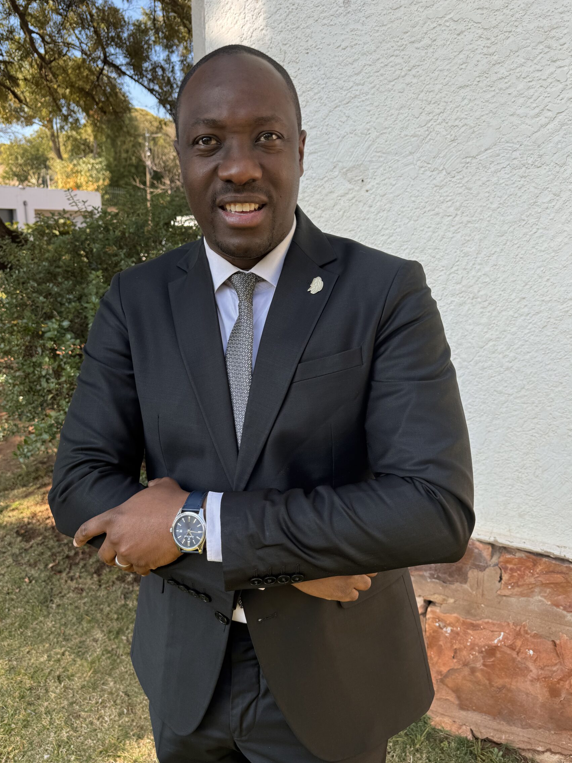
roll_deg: -0.2
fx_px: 595
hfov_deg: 51.3
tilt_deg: -13.2
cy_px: 390
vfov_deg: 65.3
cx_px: 269
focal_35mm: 27
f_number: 1.78
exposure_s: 1/563
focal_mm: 6.76
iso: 80
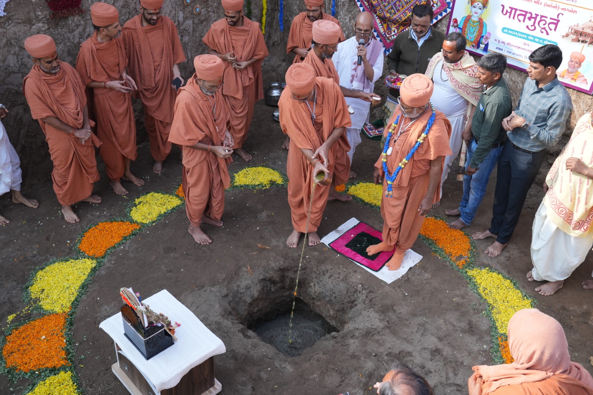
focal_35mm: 35
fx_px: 576
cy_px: 198
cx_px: 296
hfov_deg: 54.4
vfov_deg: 37.9
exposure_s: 1/160
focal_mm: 35
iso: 200
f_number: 7.1
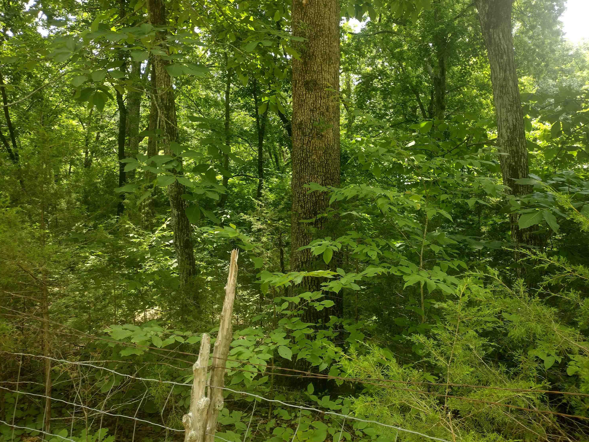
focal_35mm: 28
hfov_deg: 63.4
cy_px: 220
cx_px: 294
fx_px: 476
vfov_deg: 49.8
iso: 100
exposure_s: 1/132
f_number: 1.7
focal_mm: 4.71
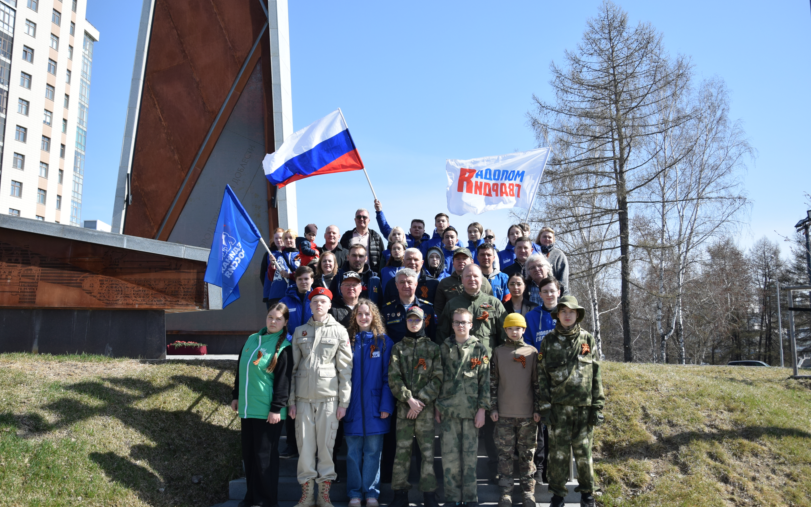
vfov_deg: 38.8
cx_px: 406
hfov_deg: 58.9
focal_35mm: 33
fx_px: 719
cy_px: 267
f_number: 5.6
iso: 400
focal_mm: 21
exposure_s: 1/1250
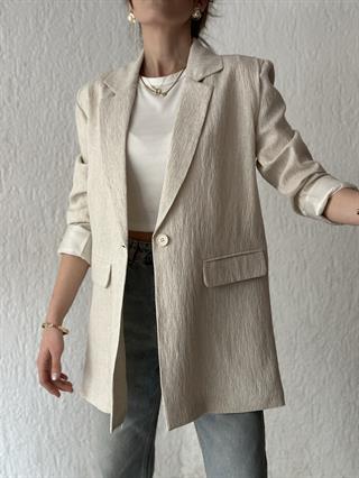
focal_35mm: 48
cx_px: 180
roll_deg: +0.0
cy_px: 239
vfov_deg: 39.6
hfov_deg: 30.3
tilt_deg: -4.9
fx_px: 663
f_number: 1.78
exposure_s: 1/63
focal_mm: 6.86
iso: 125
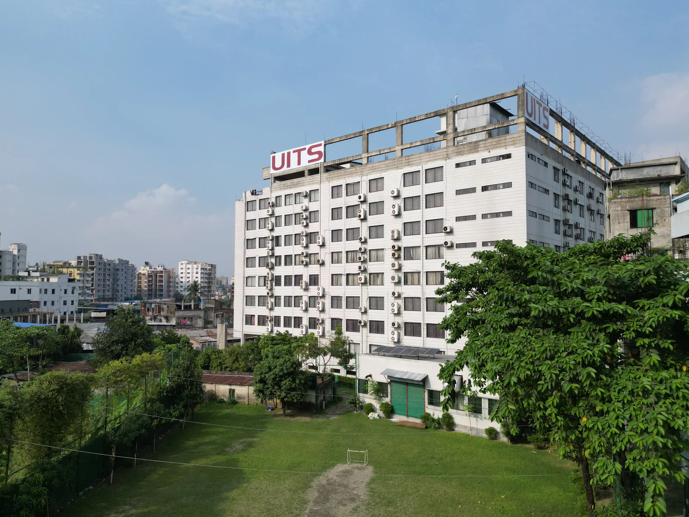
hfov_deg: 69.4
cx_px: 340
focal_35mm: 25
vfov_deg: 54.9
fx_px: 498
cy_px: 265
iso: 100
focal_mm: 6.72
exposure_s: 1/2500
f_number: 1.7
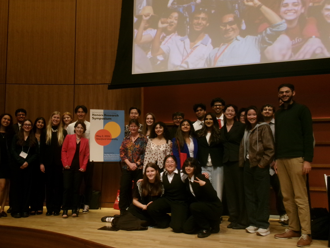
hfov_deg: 53.7
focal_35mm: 34
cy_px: 129
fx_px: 324
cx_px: 138
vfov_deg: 41.8
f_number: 3.9
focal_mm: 5.1
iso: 250
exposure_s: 1/34
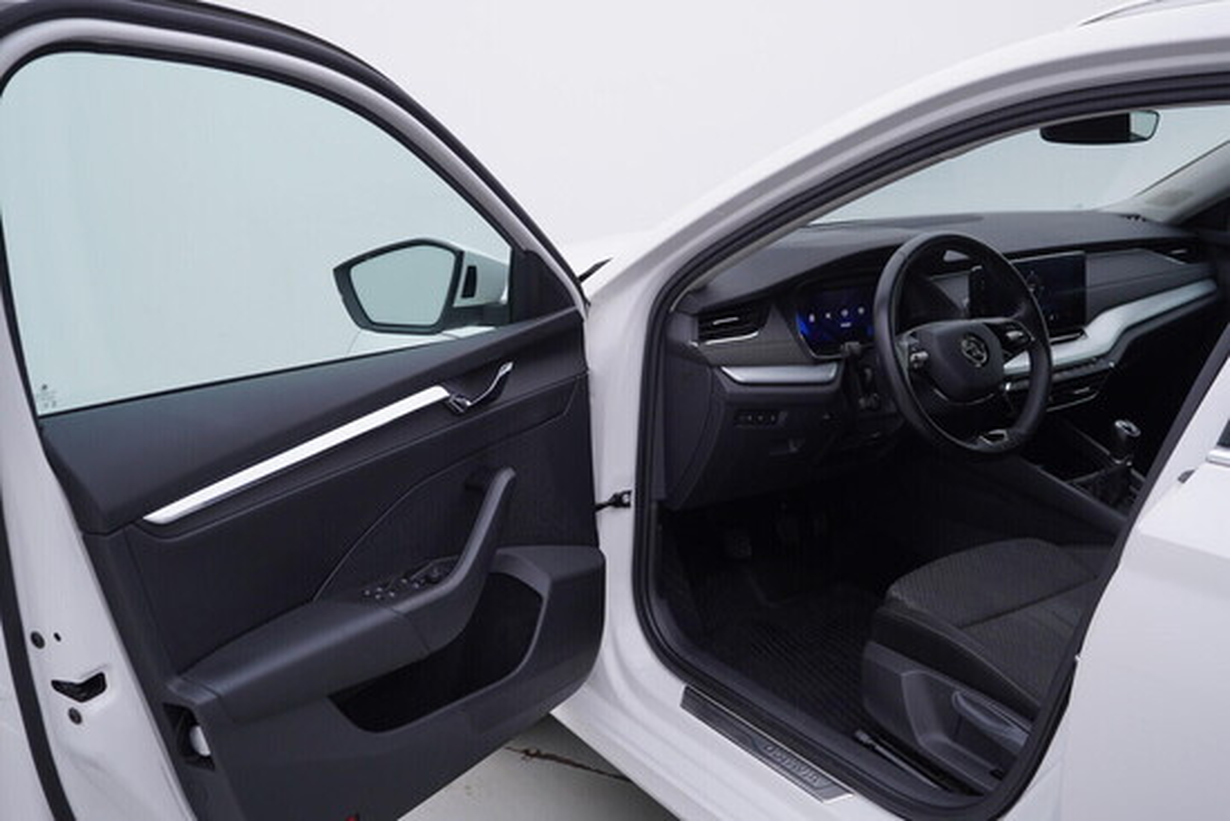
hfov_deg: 53.1
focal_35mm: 36
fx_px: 1230
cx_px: 615
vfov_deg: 36.9
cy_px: 410
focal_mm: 24
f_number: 4
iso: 125
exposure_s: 1/80
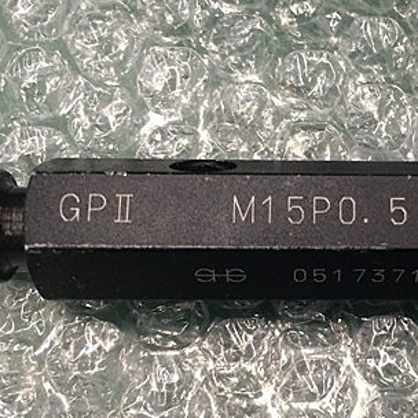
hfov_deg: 30.7
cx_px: 345
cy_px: 253
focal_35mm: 54
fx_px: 738
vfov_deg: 31.5
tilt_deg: -73.5
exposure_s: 1/30
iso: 125
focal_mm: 4.15
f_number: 2.2
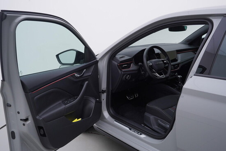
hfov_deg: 53.1
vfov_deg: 36.9
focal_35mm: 36
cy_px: 76
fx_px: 226
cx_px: 113
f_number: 4
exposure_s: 1/80
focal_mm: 24
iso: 125
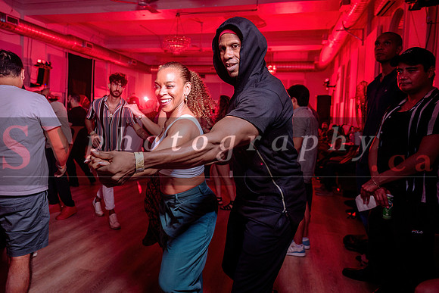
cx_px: 204
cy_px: 131
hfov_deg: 68.2
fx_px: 324
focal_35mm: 27
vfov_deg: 48.6
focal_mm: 24
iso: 800
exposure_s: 1/60
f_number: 3.2
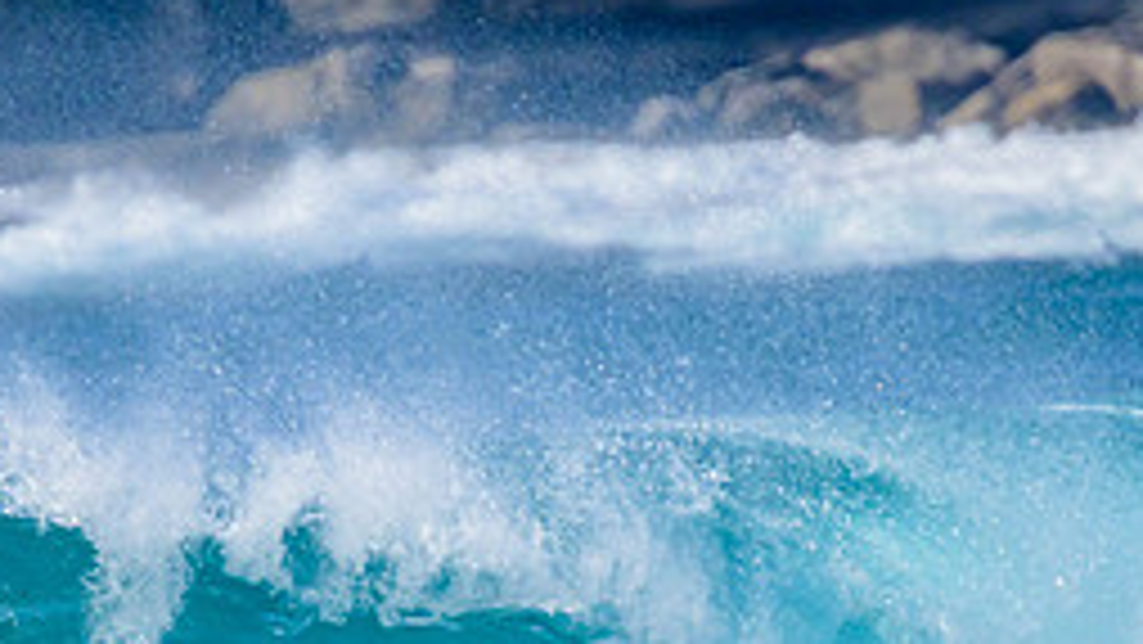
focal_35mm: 1916
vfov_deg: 0.6
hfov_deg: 1.1
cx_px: 486
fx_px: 58082
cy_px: 849
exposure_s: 1/2000
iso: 900
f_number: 11
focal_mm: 800
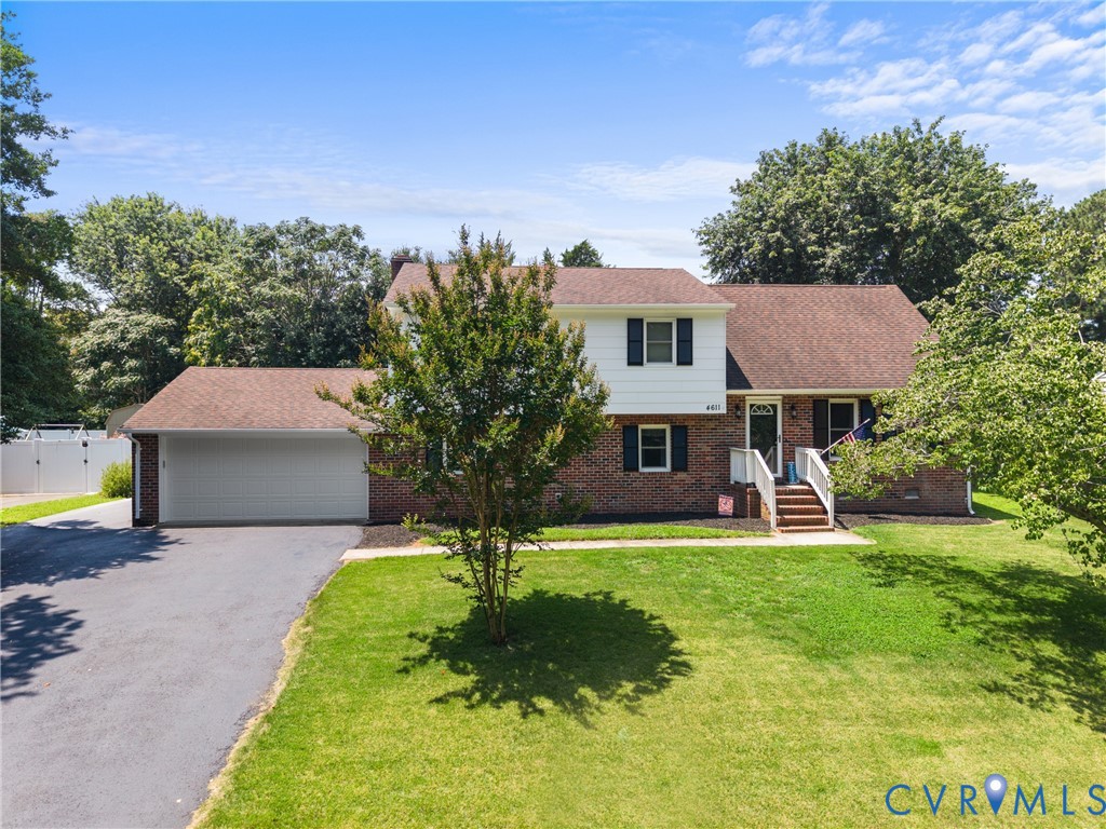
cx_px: 553
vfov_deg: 56.8
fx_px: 767
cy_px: 414
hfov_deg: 71.6
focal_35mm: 24
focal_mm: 8.67
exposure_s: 1/640
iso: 100
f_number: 1.8
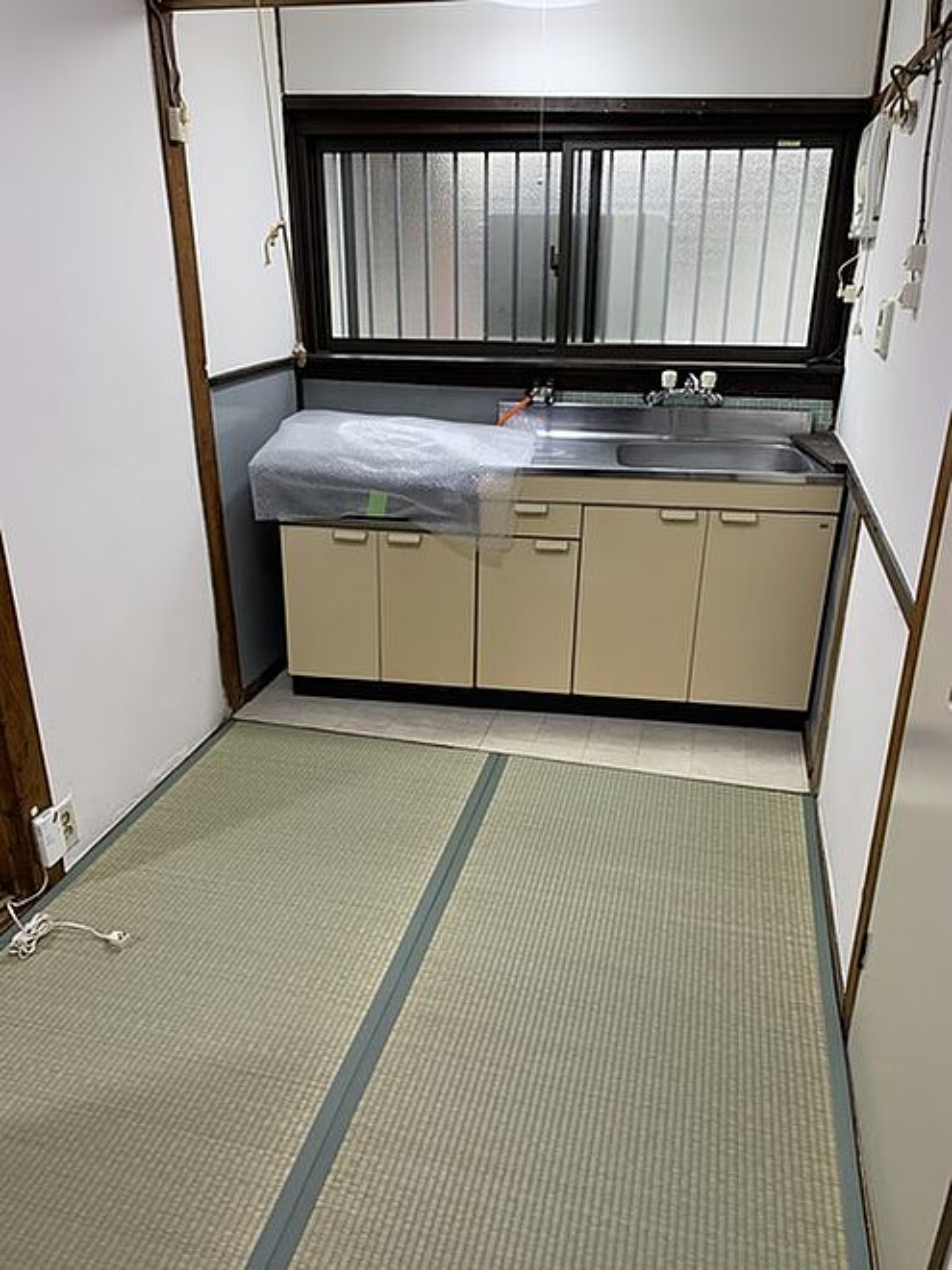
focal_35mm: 26
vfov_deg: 67.3
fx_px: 953
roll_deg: +0.2
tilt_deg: -22.6
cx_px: 476
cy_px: 635
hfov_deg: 53.1
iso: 50
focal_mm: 4.25
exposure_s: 1/60
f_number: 1.8
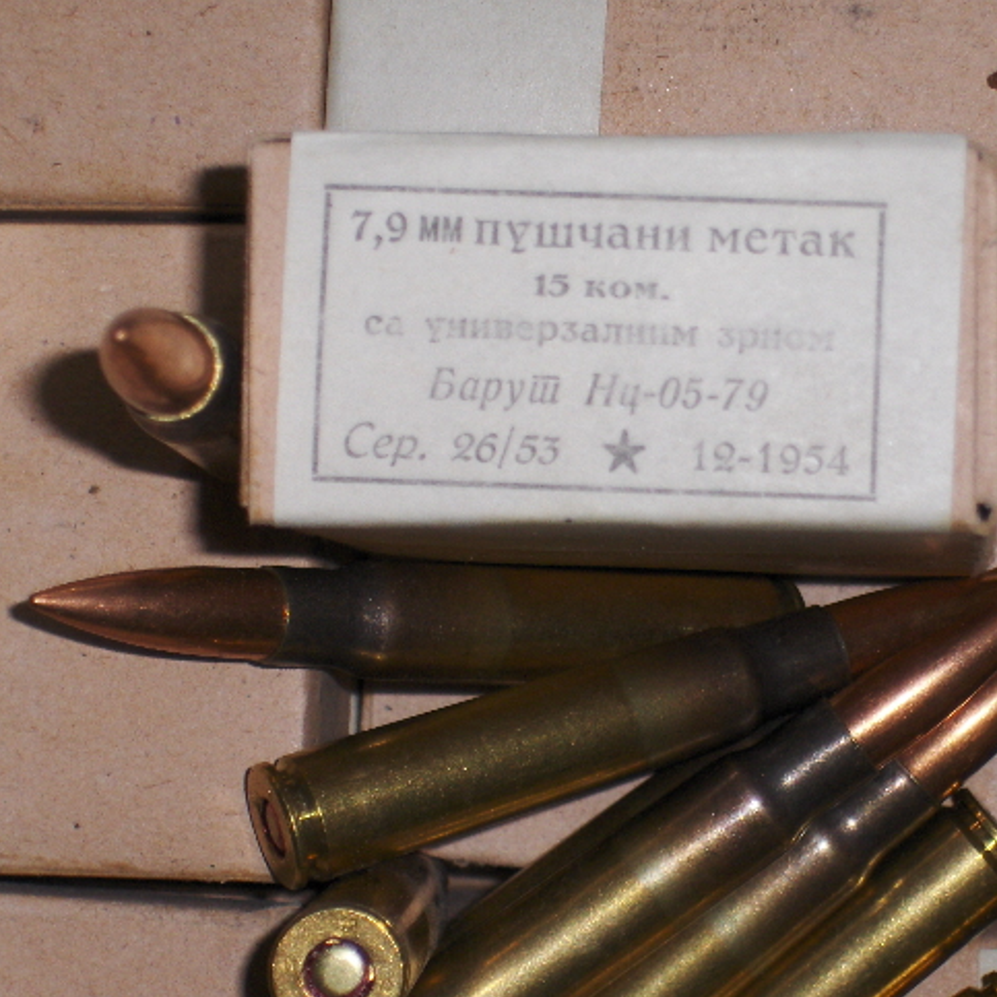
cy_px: 555
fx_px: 4692
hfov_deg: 12.1
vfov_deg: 12.1
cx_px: 643
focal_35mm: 144
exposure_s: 1/125
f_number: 5
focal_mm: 22.5
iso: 100
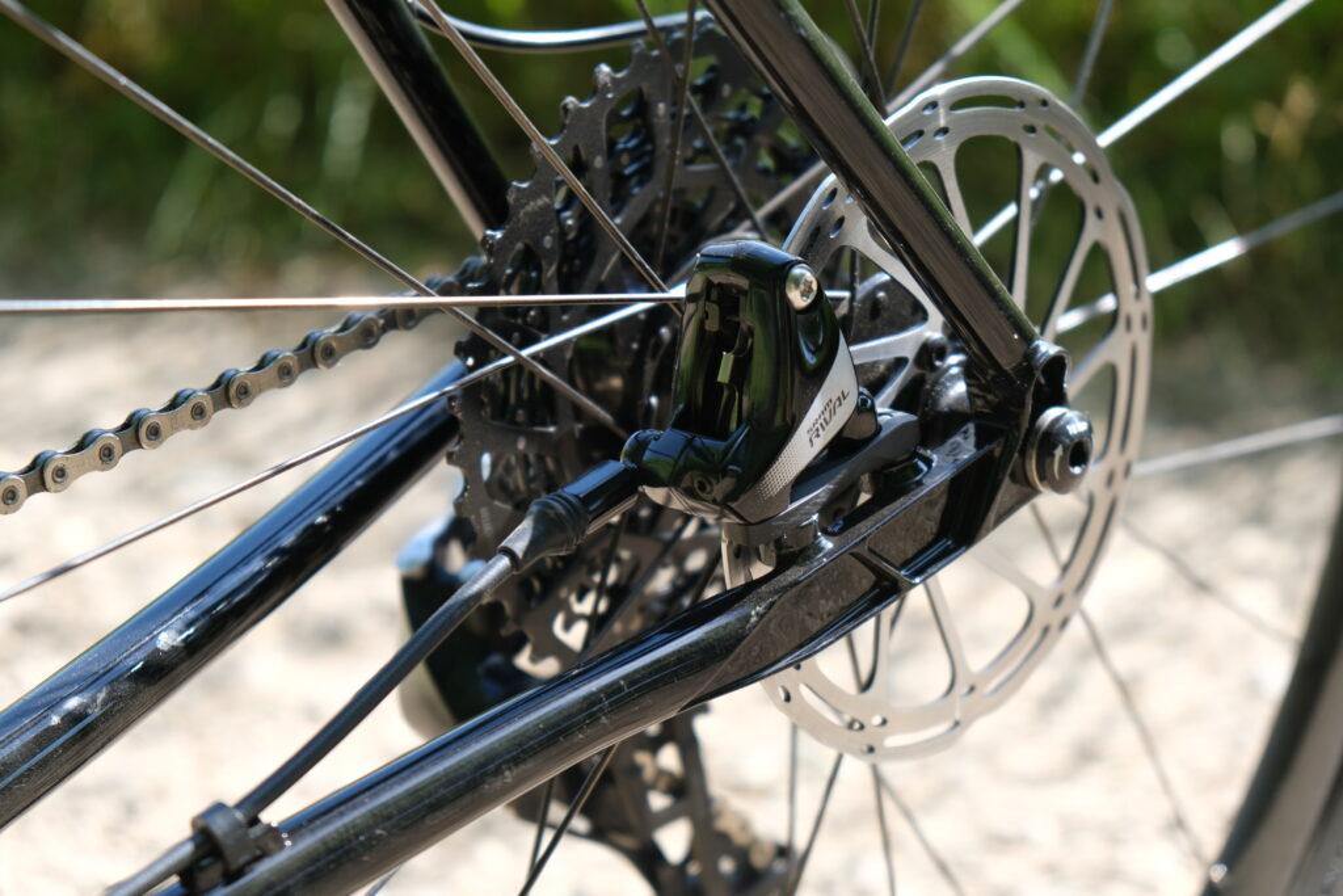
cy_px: 448
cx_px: 672
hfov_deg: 24.5
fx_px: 3097
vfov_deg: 16.5
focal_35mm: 83
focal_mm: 55
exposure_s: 1/200
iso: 160
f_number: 4
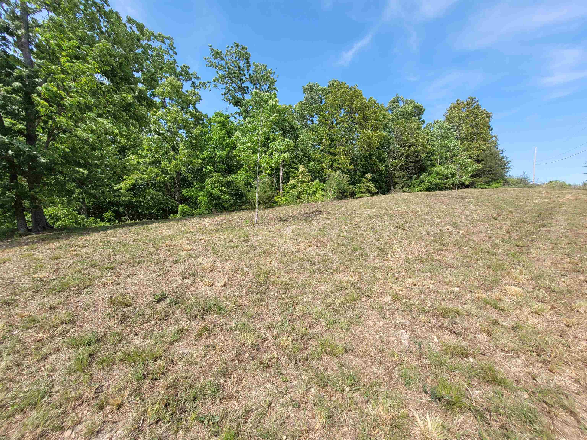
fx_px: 220
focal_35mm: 13
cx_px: 294
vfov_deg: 89.9
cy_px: 220
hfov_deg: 106.2
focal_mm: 1.74
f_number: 2.2
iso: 40
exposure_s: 1/724
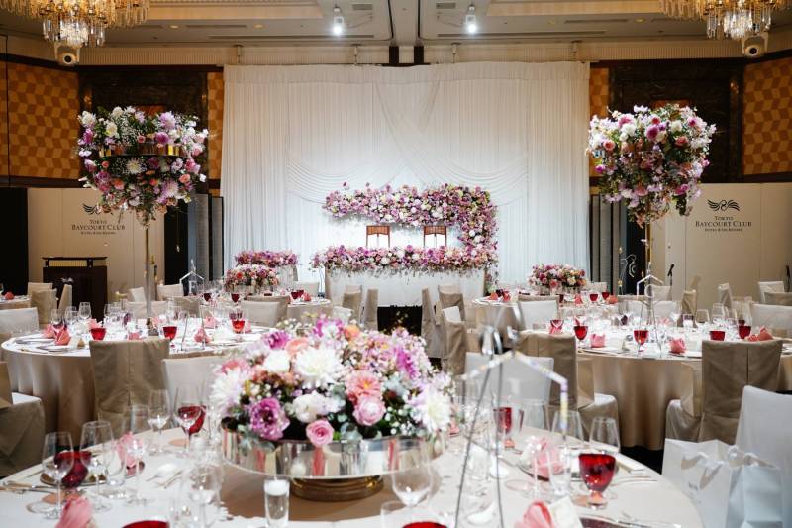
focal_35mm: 33
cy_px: 264
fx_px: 726
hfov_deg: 57.2
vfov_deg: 40.0
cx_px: 396
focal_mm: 33
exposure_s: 1/40
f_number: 4
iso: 800
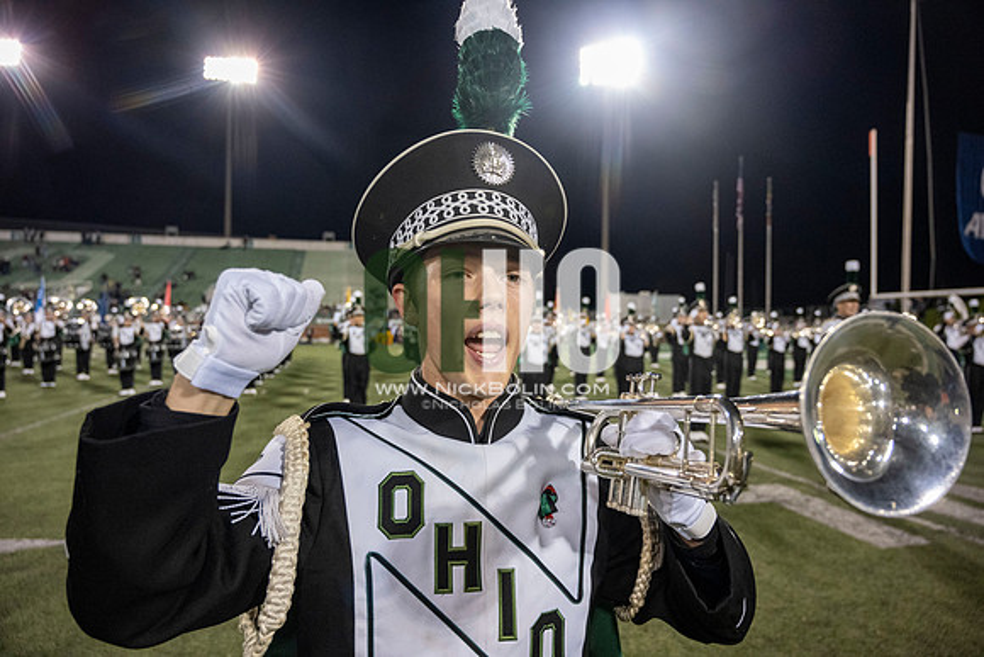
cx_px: 492
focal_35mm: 24
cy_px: 328
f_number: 4
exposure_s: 1/500
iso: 2500
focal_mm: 24
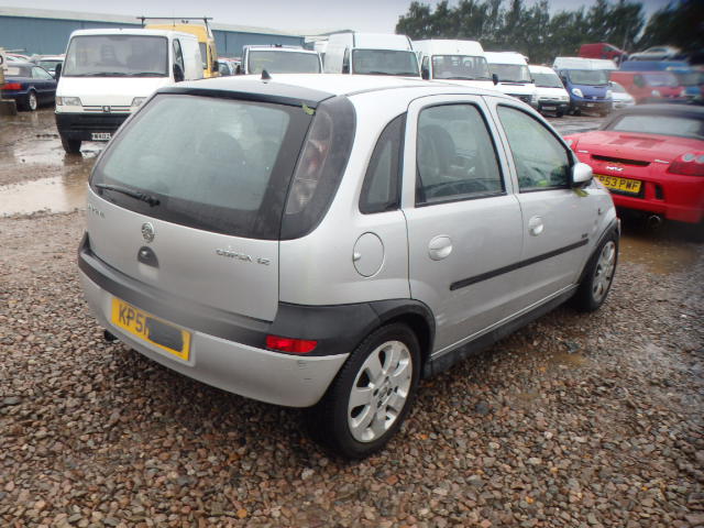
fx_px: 651
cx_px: 352
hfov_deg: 56.8
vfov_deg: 44.2
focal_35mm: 32
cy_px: 264
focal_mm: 5.7
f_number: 4.2
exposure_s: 1/100
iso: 125
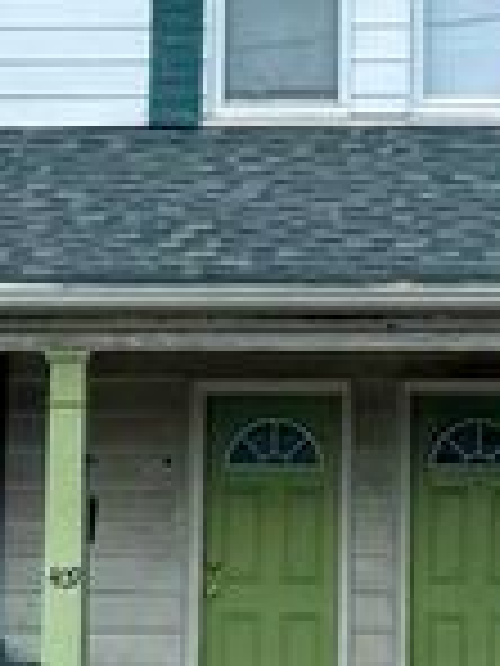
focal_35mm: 108
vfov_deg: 17.0
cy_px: -241
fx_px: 2080
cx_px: 324
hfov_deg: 13.7
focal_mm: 6.76
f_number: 1.78
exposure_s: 1/2252
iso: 80
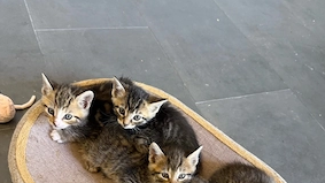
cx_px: 171
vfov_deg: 30.6
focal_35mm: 37
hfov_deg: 54.0
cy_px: 163
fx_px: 319
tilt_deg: -49.7
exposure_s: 1/60
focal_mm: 6.76
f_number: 1.78
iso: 250
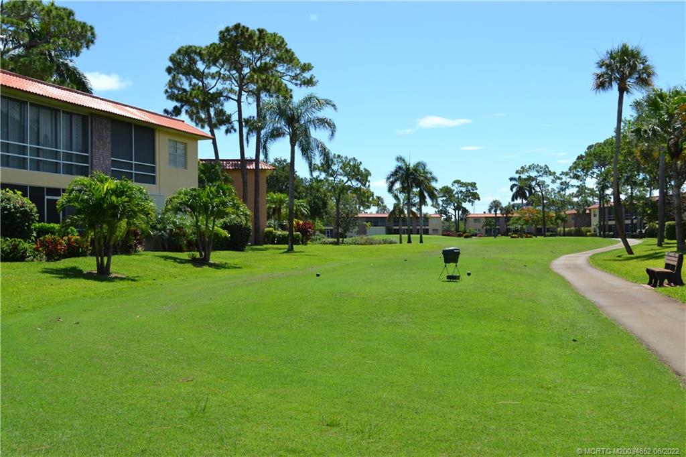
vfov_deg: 30.8
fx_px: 829
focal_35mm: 44
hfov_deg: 45.0
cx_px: 343
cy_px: 228
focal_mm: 29
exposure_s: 1/200
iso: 100
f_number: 7.1
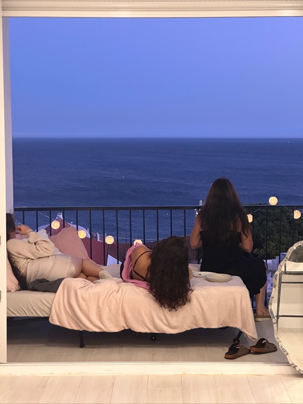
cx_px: 152
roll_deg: -0.3
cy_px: 202
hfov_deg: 19.1
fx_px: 899
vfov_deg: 25.3
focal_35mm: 77
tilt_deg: -3.3
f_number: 2.8
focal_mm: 9
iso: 500
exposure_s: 1/50
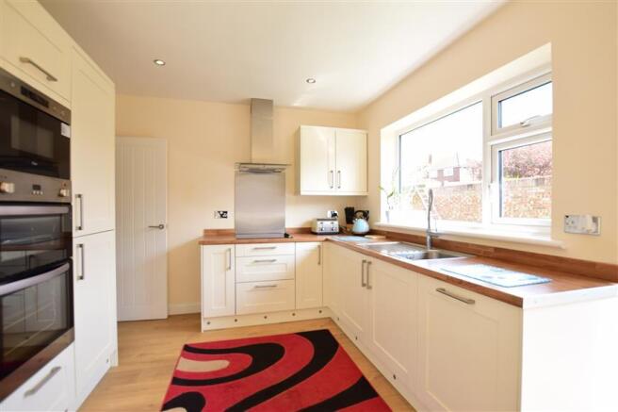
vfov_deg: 72.0
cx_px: 309
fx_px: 283
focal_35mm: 16
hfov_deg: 95.0
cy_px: 206
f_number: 5.6
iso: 320
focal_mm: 11
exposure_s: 1/125
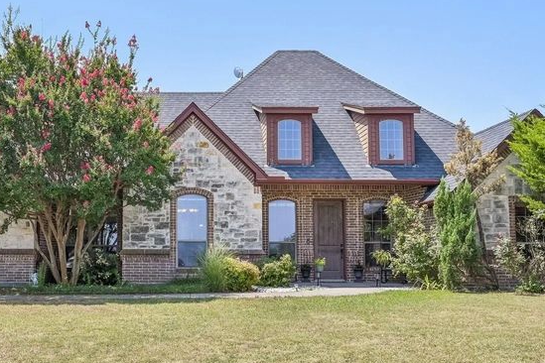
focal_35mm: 41
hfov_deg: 46.4
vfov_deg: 32.6
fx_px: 621
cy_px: 206
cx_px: 165
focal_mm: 22
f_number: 8
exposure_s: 1/1000
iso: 400
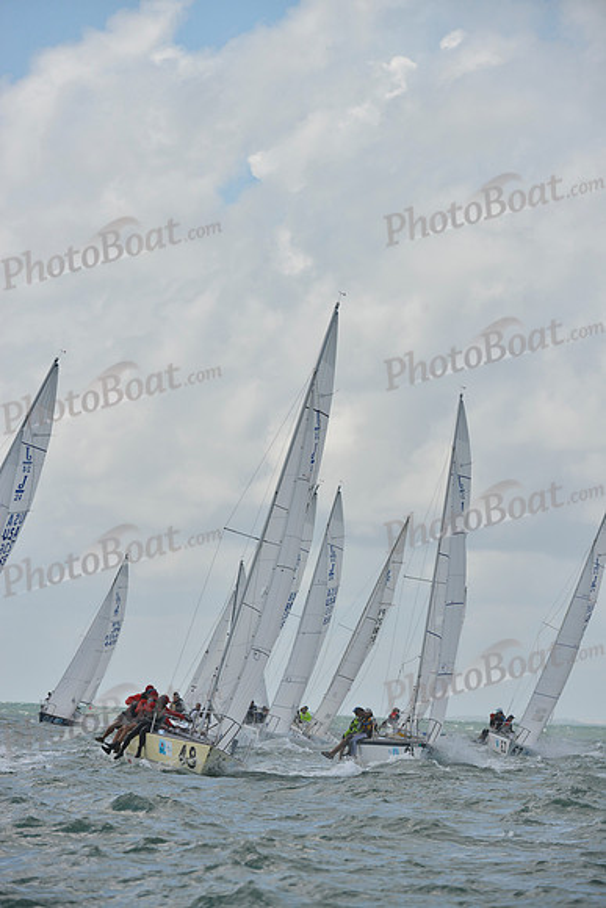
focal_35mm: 200
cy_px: 454
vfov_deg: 10.3
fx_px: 5047
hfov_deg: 6.9
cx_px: 303
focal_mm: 200
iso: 280
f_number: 8
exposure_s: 1/1250
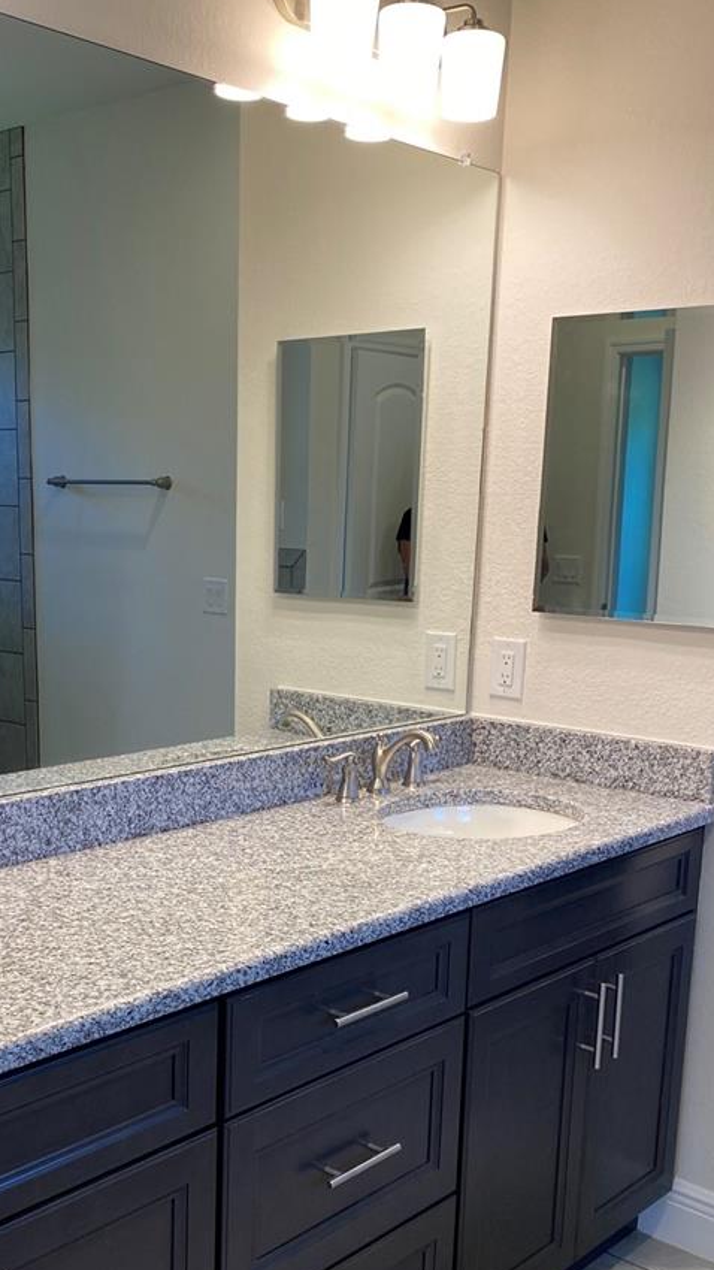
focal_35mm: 40
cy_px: 825
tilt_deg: -12.8
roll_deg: -1.3
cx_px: 254
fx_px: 1347
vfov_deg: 49.8
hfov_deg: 29.5
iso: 100
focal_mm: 4.25
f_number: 1.8
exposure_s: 1/120
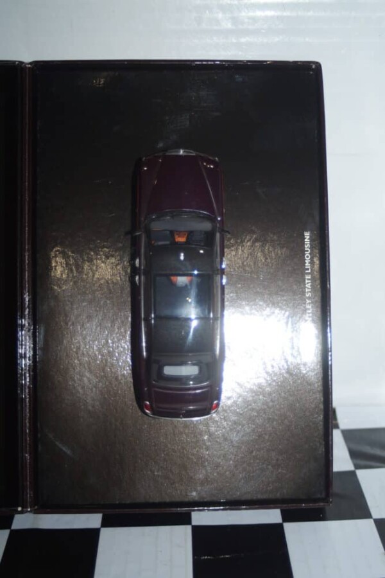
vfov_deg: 37.9
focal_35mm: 52
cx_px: 192
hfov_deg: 25.8
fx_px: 842
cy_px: 289
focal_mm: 35
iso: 100
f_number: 4
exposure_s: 1/80
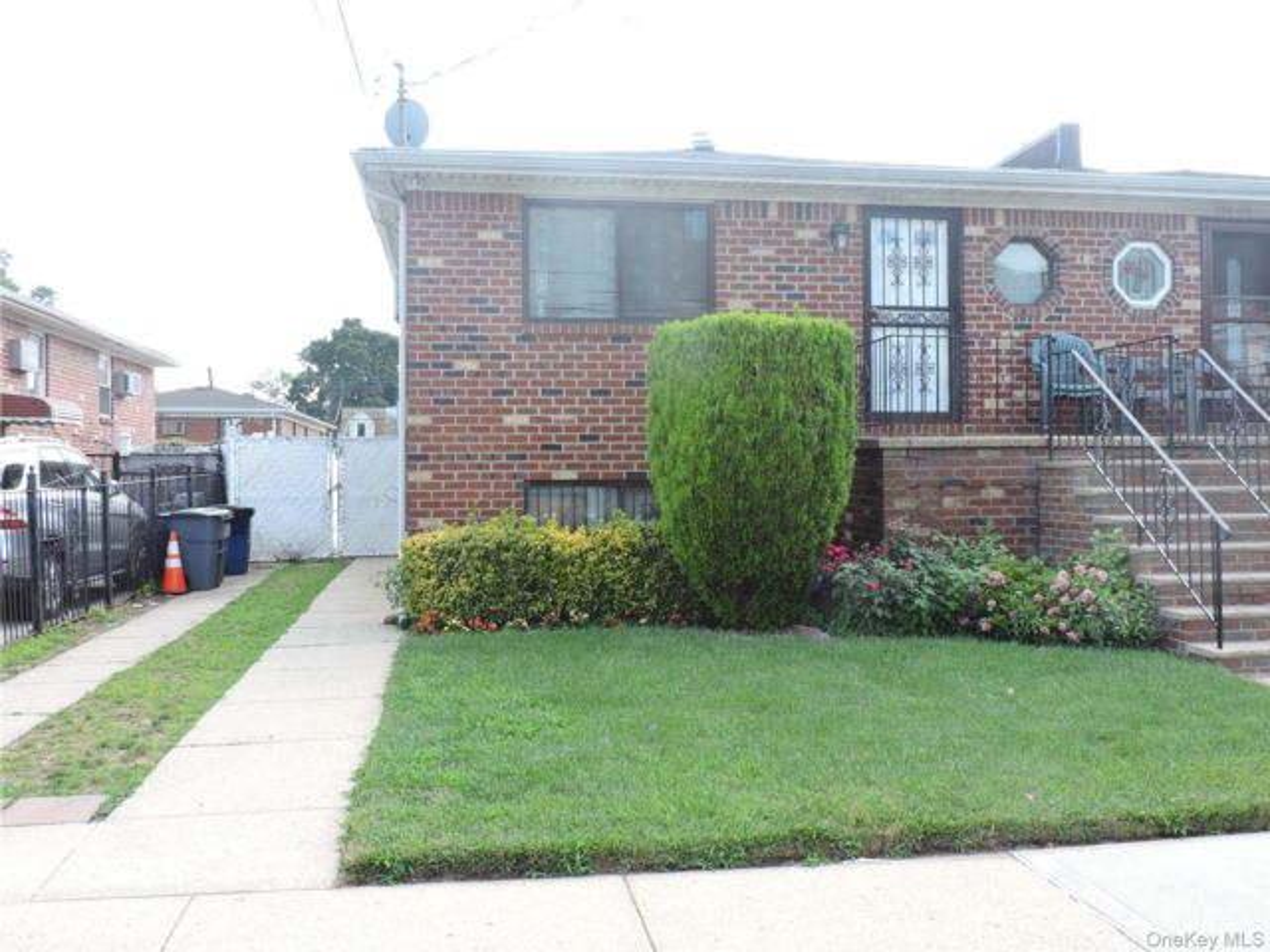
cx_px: 635
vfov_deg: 42.9
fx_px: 1211
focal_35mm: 33
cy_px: 476
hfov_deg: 55.4
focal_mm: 5.9
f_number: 3.2
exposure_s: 1/200
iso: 100
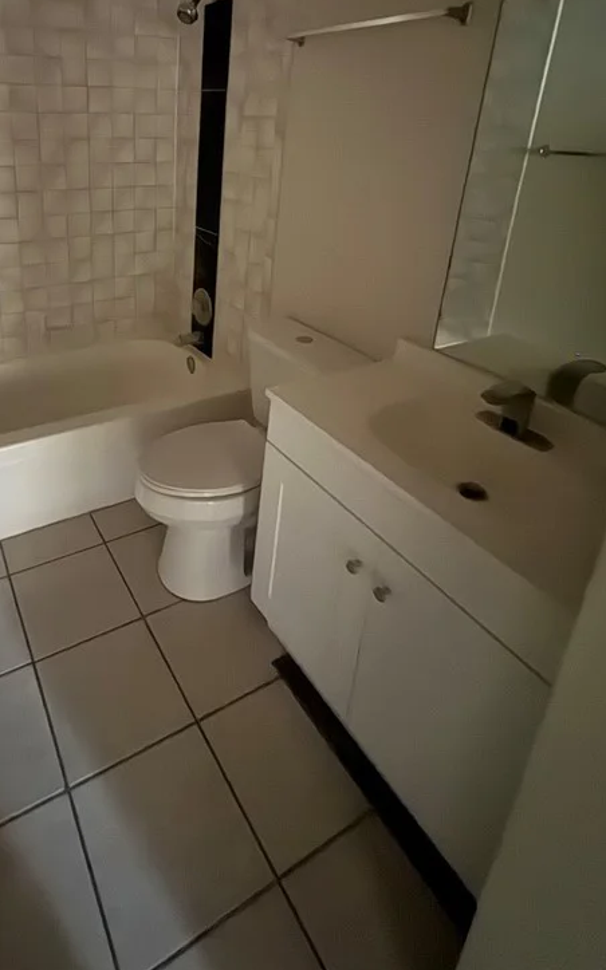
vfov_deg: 78.3
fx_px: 555
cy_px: 288
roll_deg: -1.3
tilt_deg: -17.7
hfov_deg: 55.2
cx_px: 172
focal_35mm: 21
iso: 3200
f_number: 2.2
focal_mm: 2.22
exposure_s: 1/4
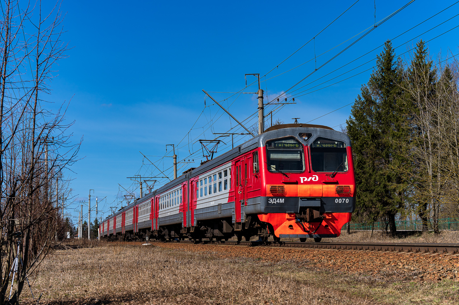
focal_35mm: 75
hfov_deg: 27.0
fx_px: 956
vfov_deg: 18.2
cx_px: 230
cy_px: 152
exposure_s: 1/800
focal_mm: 75
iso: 125
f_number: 8
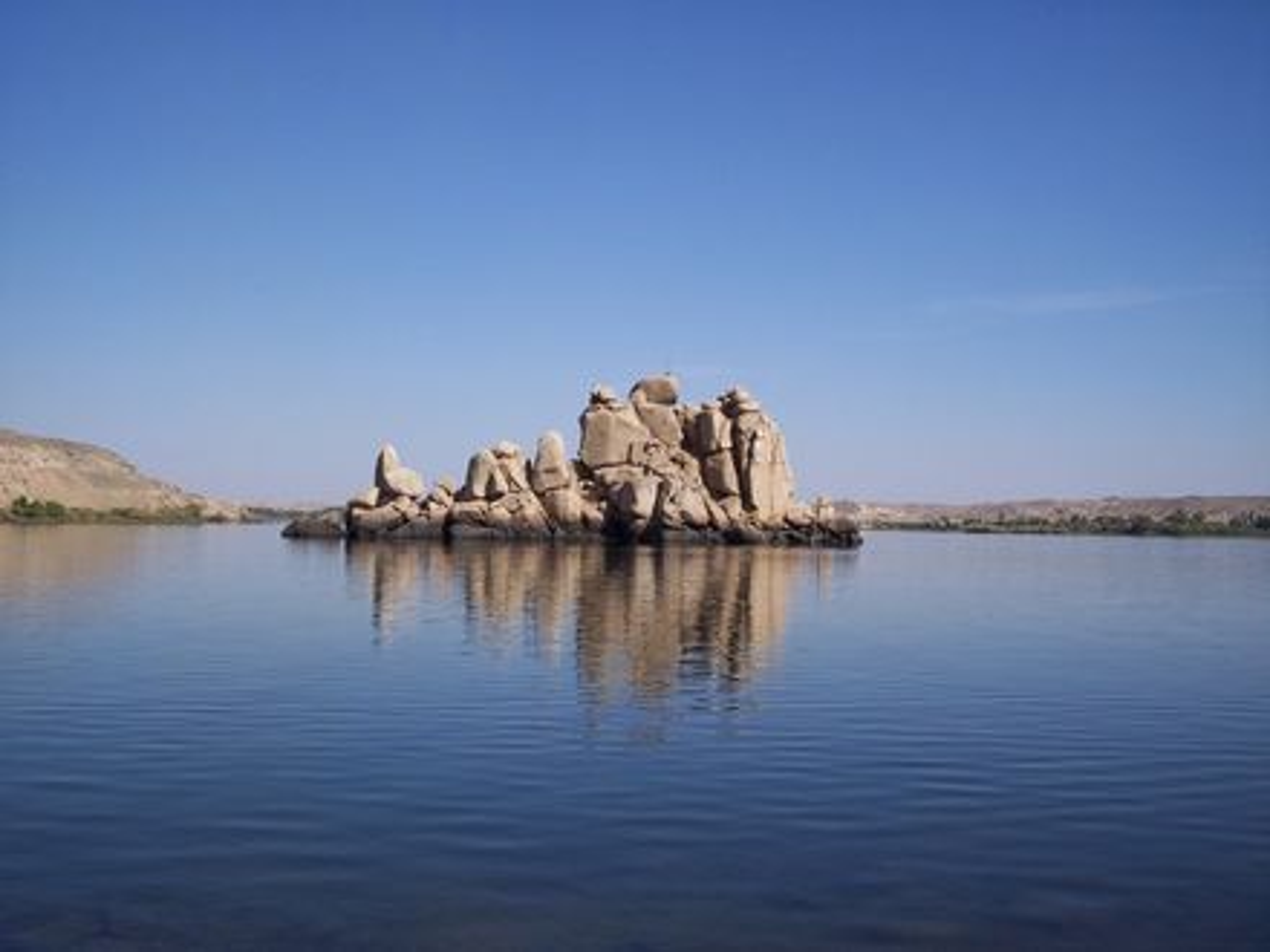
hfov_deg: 47.9
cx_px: 635
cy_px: 476
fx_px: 1431
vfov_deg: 36.8
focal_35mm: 39
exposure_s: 1/750
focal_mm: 8
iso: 100
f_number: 5.6
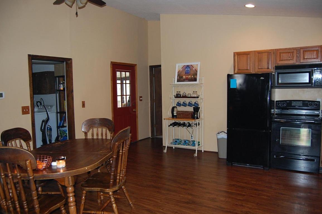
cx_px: 161
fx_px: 241
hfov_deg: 67.4
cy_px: 107
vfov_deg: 47.9
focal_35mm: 27
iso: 400
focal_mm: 18
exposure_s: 1/60
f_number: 3.5
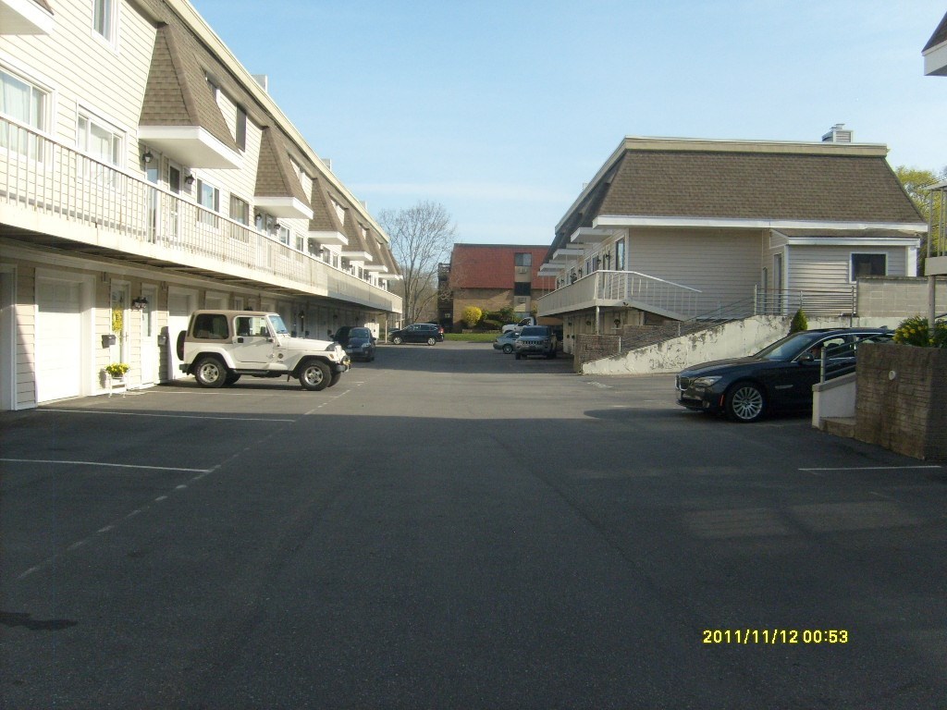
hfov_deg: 52.6
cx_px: 474
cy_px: 355
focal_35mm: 35
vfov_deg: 40.7
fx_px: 958
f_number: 7.1
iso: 80
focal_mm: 5.8
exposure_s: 1/180
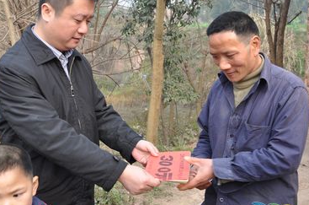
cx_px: 148
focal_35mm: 45
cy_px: 100
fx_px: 385
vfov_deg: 29.7
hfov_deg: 43.7
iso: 200
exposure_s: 1/80
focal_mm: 22
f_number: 9
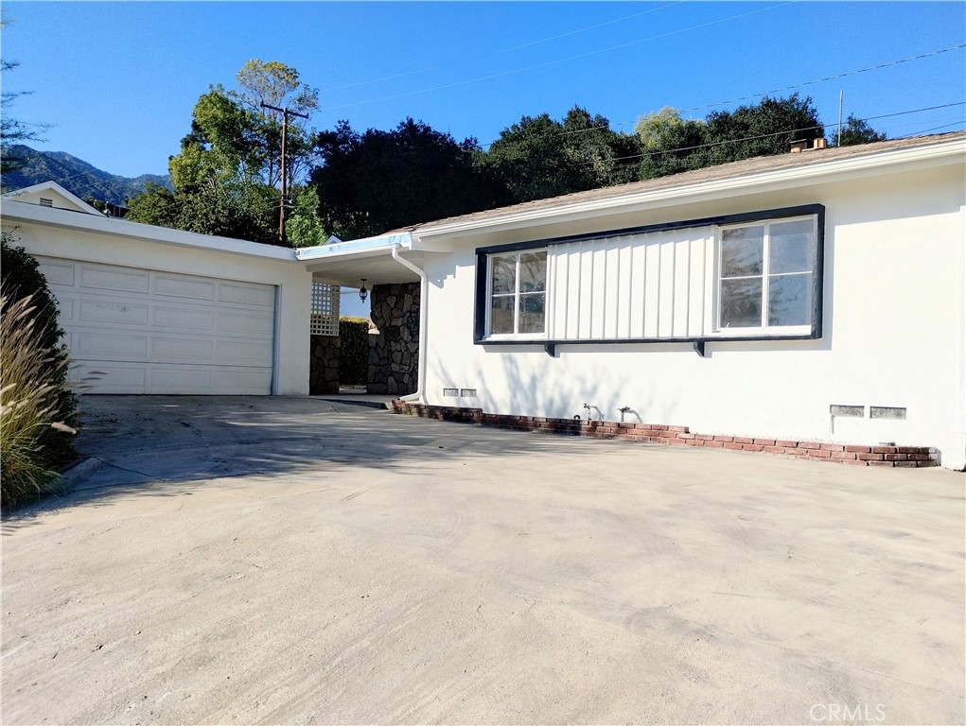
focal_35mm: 28
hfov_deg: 63.4
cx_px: 483
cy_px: 363
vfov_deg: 49.8
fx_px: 782
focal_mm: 4.27
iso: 100
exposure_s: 1/1156
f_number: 1.8
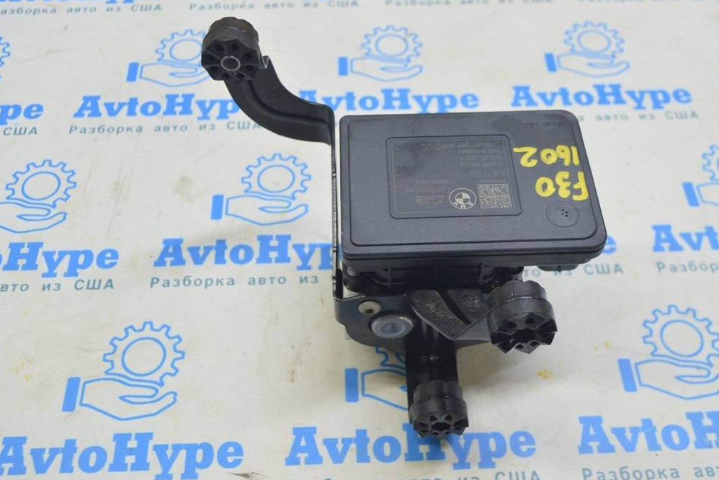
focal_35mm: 42
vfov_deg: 32.3
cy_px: 242
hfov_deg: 46.9
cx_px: 363
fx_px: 829
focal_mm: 27
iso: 400
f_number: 5.6
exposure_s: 1/20
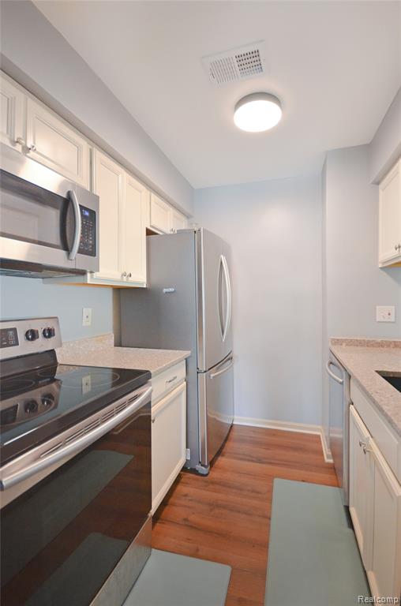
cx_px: 200
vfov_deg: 100.5
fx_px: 252
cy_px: 303
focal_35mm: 15
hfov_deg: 77.0
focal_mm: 10
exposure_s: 1/40
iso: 800
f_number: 4
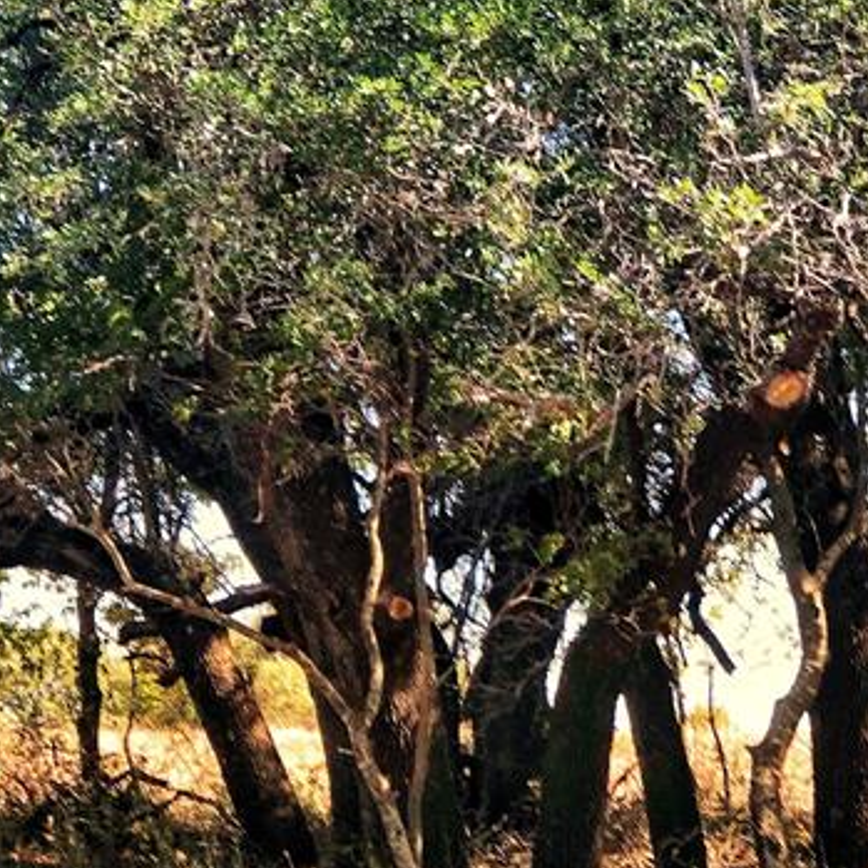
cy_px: 251
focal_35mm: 148
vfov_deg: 11.8
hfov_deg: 11.8
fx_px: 4199
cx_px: 689
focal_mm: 6.6
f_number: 2.8
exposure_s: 1/120
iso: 25
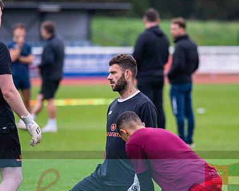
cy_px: 128
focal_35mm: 339
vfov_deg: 4.6
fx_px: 2397
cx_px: 132
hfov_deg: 5.7
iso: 640
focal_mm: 135
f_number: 1.8
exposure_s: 1/2000
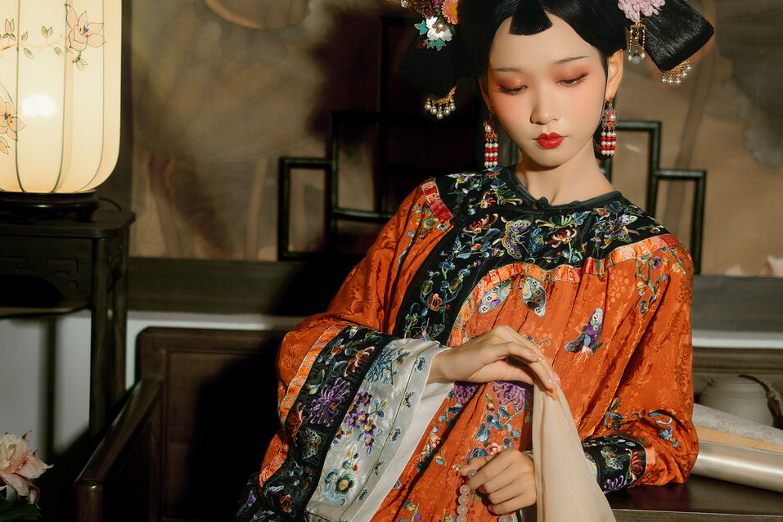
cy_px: 400
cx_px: 354
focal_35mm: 94
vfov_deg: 14.5
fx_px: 2044
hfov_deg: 21.7
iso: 100
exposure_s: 1/160
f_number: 2
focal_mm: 50
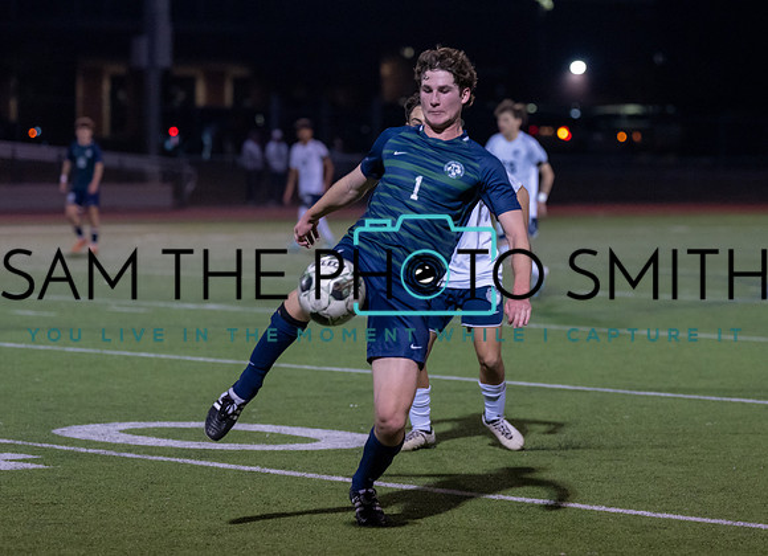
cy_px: 204
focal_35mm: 167
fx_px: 3667
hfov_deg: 12.0
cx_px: 440
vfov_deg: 8.7
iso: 3200
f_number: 2.8
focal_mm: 118
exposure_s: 1/1000
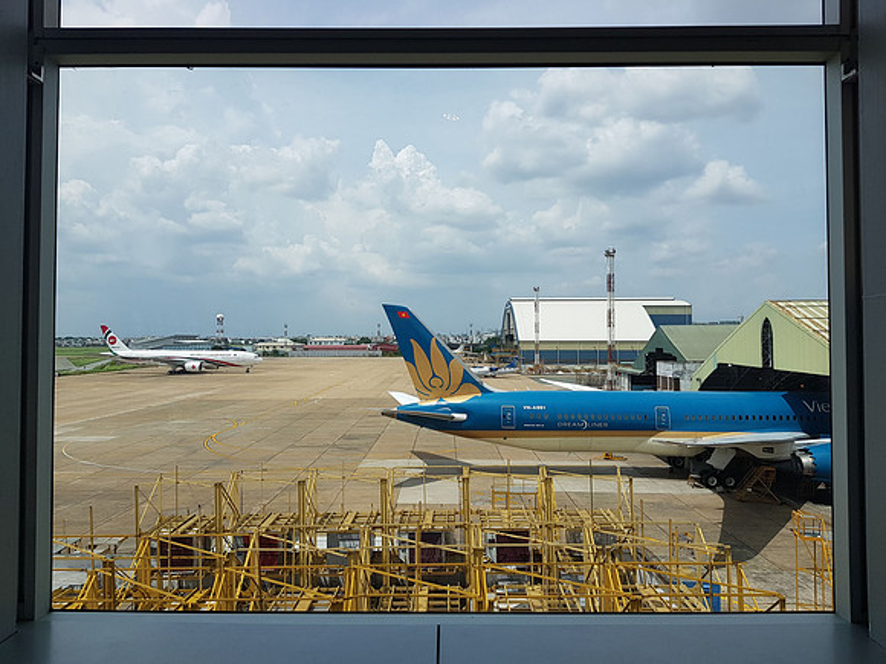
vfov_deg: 53.1
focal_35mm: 26
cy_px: 332
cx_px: 443
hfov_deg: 67.3
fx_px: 665
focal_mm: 4.2
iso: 40
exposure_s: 1/2456
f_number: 1.7
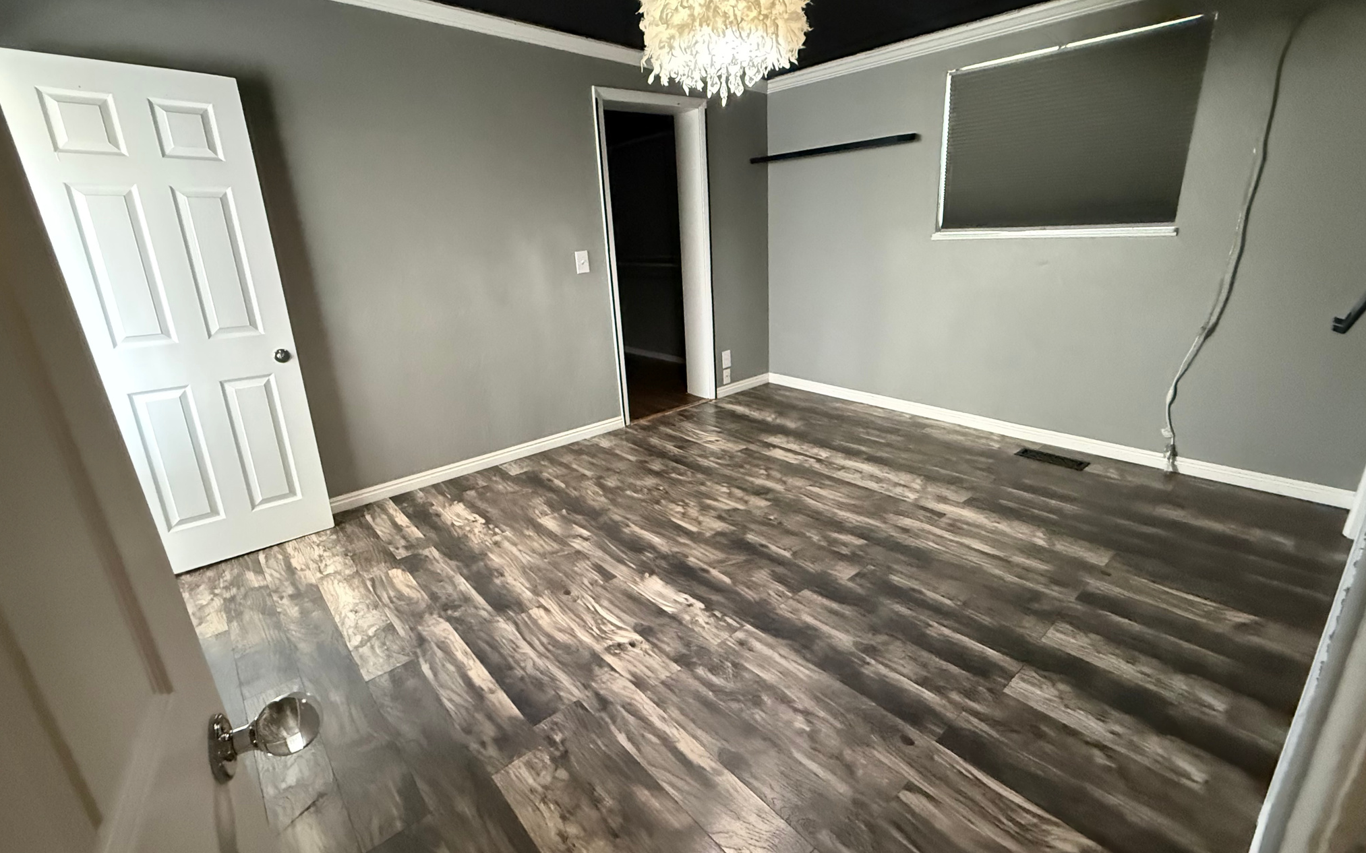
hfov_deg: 101.5
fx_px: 558
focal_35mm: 15
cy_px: 419
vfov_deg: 74.8
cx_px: 682
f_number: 2.2
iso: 1600
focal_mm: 2.22
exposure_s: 1/60
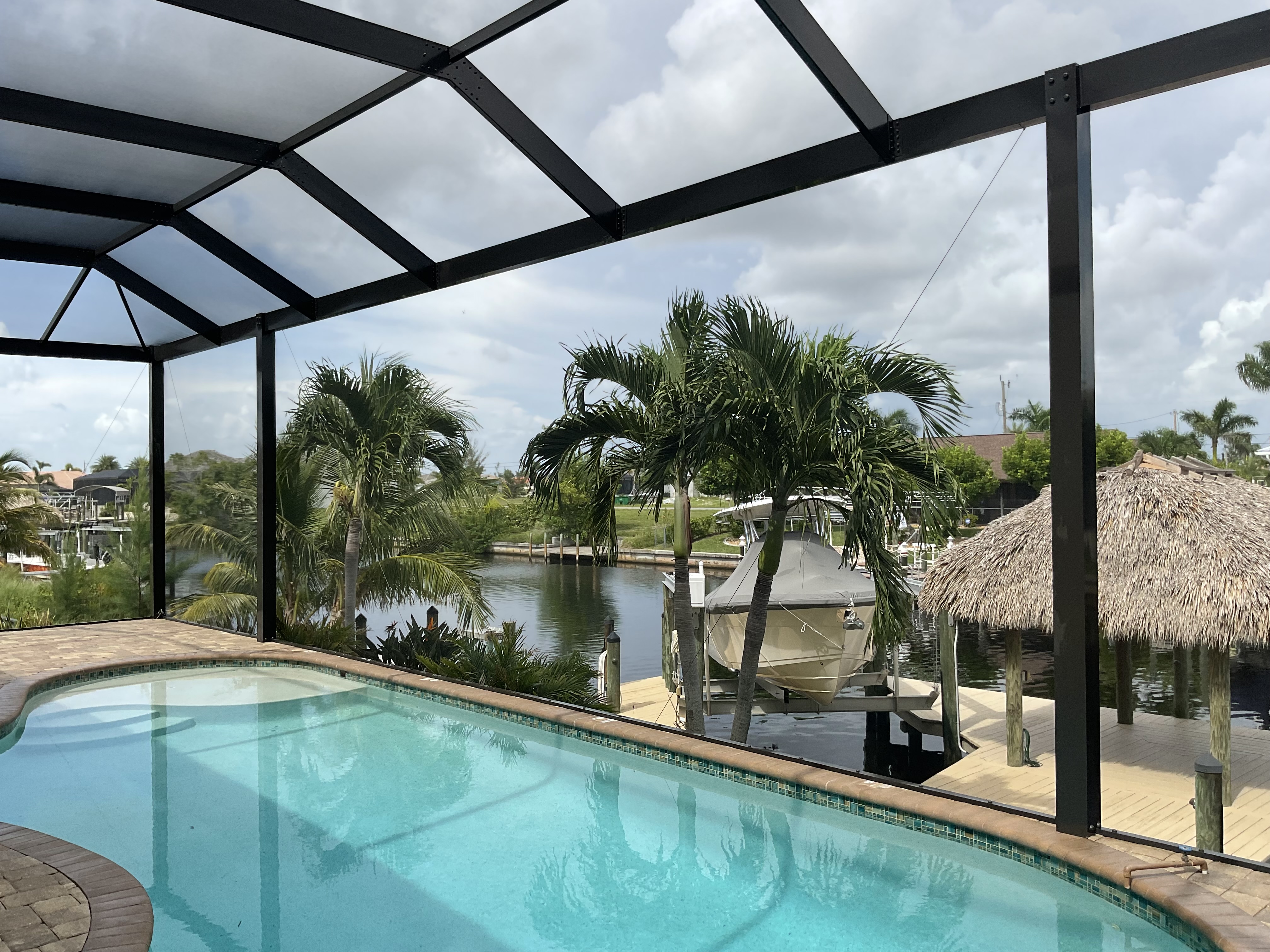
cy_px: 476
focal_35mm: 29
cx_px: 635
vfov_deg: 48.2
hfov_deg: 61.7
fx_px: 1064
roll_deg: +1.1
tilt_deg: +0.6
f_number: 1.8
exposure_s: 1/883
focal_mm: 3
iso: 16
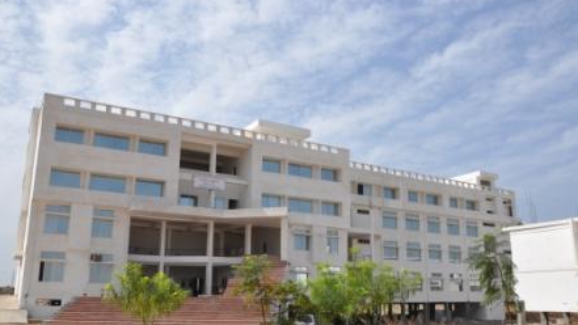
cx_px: 290
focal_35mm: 34
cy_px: 191
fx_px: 514
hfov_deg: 58.7
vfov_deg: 35.0
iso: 320
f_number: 11
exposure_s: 1/500
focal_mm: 21
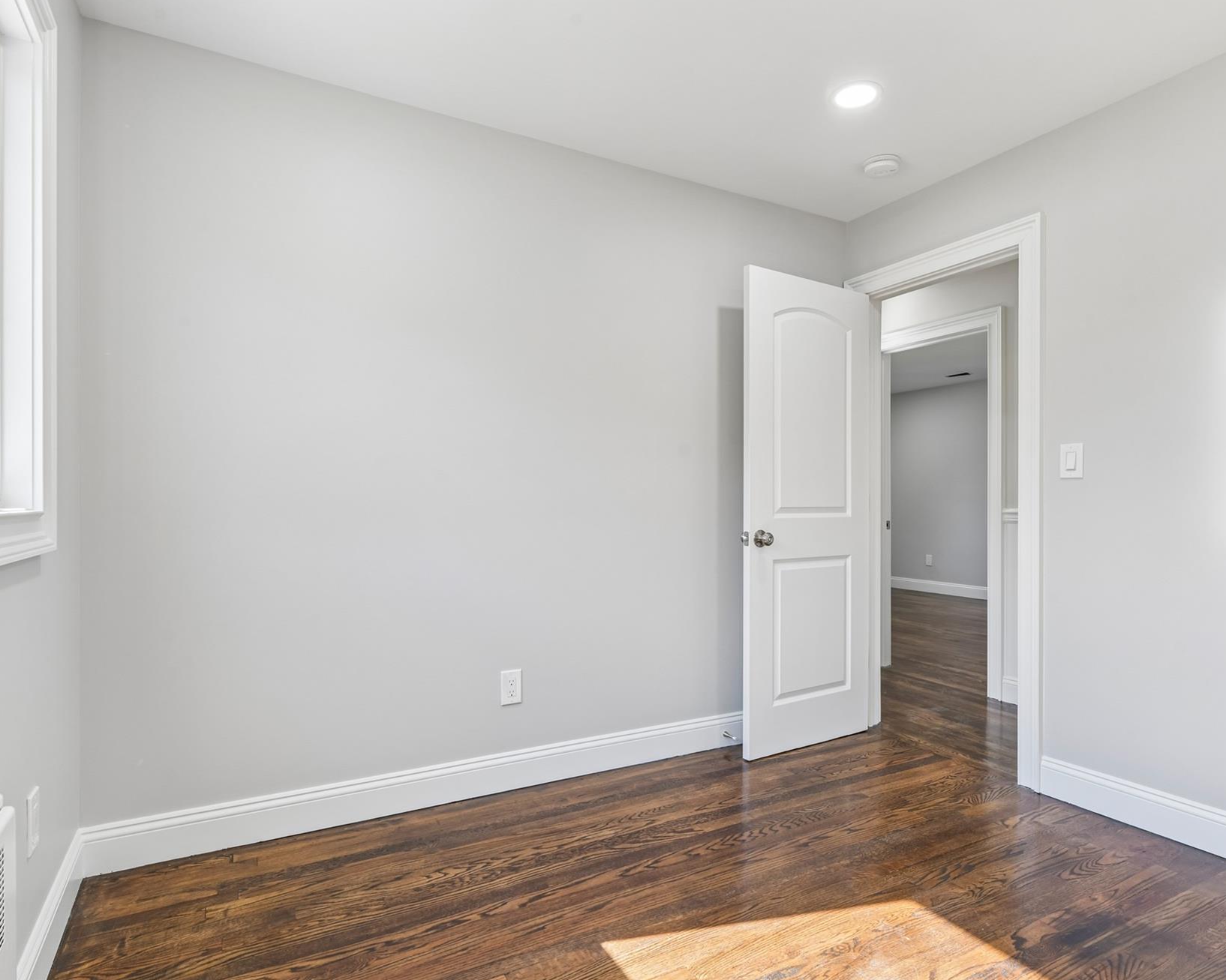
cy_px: 496
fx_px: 726
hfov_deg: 80.3
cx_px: 636
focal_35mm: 20
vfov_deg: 68.1
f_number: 9
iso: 200
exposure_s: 1/15
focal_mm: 17
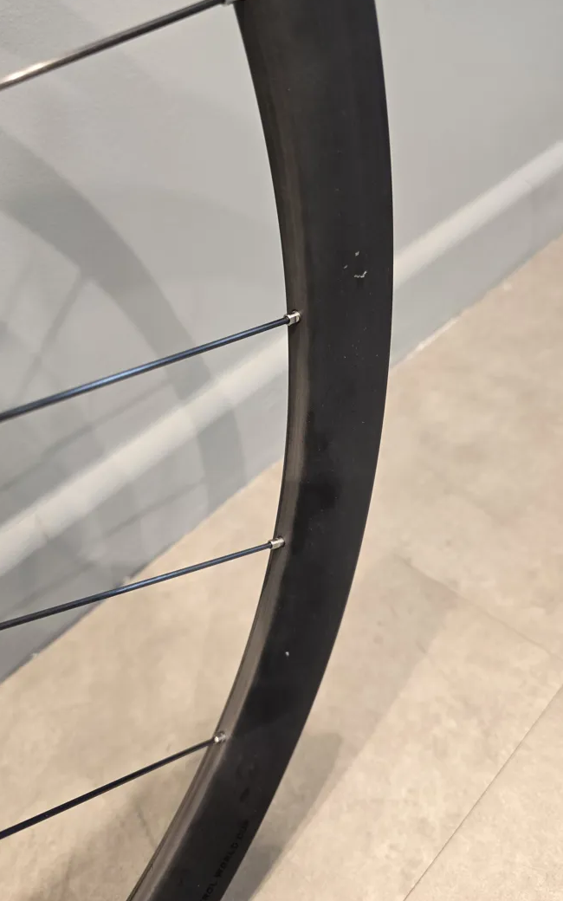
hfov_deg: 49.2
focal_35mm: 25
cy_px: 456
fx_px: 614
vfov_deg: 72.5
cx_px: 303
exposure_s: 1/50
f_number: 1.7
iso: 160
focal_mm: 6.3
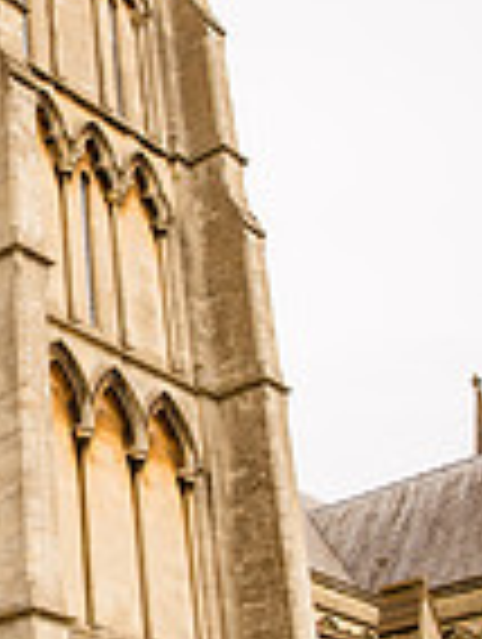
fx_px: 1351
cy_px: 369
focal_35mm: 73
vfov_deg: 26.6
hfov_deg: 19.1
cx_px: -95
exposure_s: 1/100
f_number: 9
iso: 64
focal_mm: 24
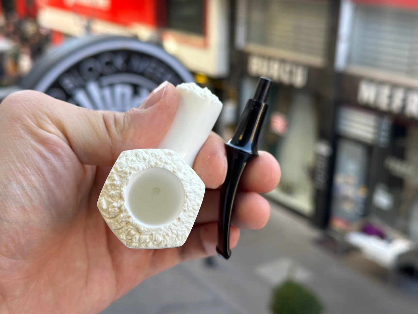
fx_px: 580
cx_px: 209
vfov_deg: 30.3
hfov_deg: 39.7
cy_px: 157
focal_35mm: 48
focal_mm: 6.86
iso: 64
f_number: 1.78
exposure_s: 1/216
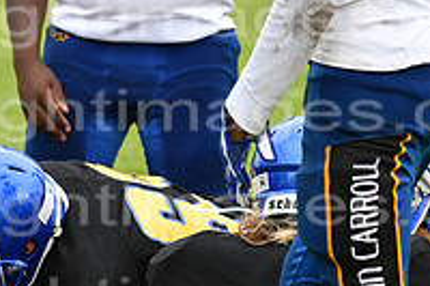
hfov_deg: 3.4
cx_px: 88
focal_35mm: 610
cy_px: 257
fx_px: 7280
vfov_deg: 2.2
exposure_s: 1/2000
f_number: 3.5
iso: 800
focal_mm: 140
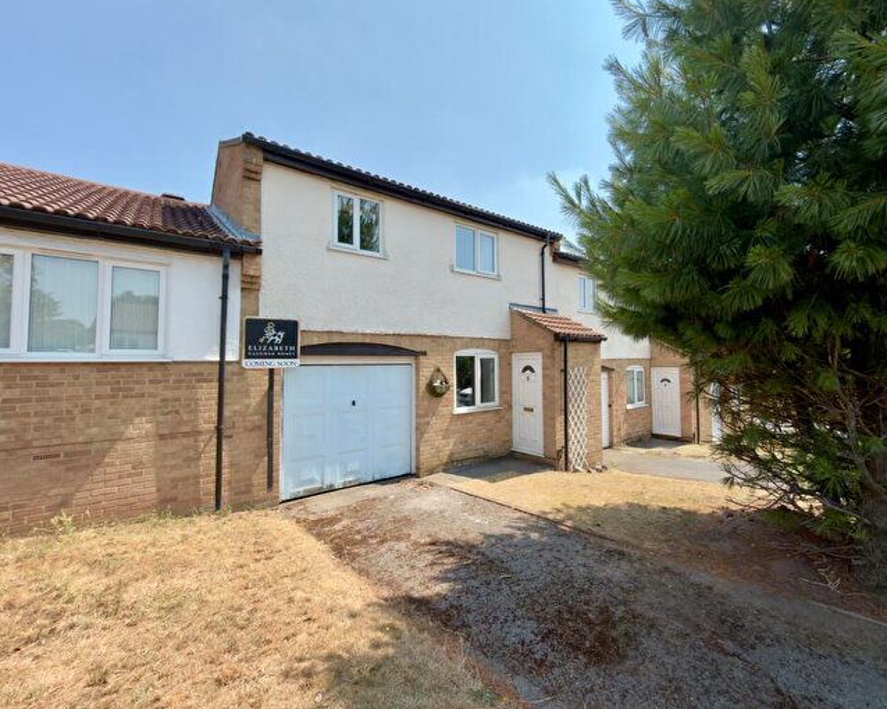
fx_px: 394
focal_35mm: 15
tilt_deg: +2.7
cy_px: 345
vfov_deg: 84.0
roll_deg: +0.4
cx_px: 482
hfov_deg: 96.6
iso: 16
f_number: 2.2
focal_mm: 2.22
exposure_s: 1/450
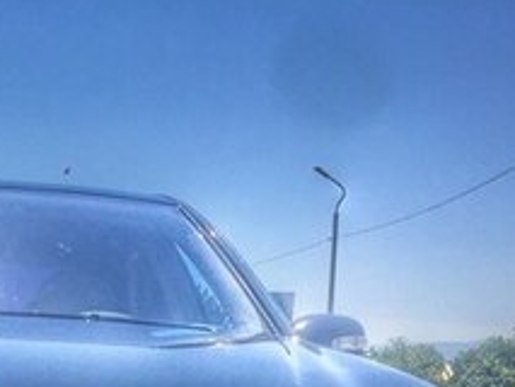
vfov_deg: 15.2
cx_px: 7
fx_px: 1340
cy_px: 589
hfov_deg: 21.1
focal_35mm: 90
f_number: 2.2
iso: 32
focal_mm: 4.15
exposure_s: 1/3597
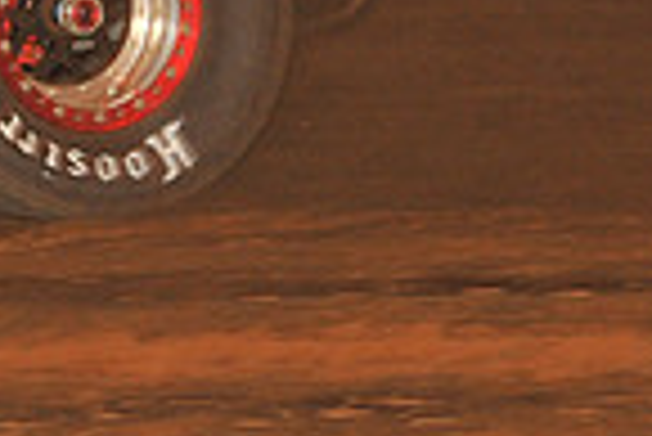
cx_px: -571
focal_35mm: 480
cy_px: -267
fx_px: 8702
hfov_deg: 4.2
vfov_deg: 2.9
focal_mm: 120
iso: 1000
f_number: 6.3
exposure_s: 1/320
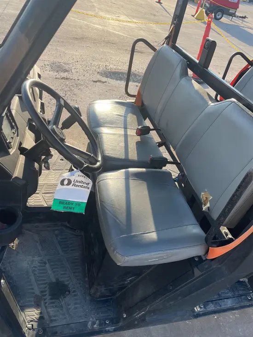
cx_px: 126
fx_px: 253
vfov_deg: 67.3
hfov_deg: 53.1
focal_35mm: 26
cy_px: 168
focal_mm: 4.2
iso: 32
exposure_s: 1/882
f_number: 1.6
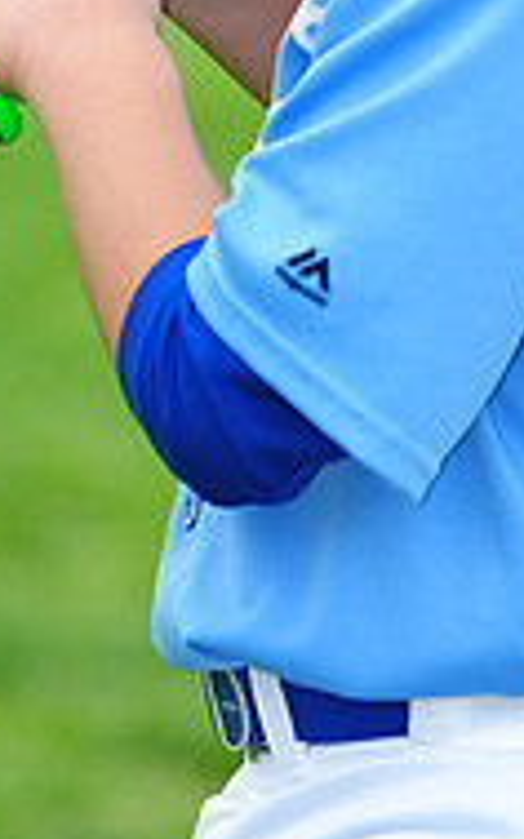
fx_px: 14269
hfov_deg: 2.1
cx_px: 511
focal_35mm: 624
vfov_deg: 3.4
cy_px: -293
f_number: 5
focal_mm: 200
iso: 400
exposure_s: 1/500
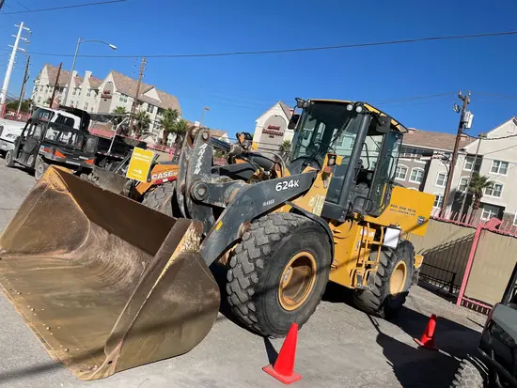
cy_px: 194
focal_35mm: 26
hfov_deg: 67.3
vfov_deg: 53.1
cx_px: 258
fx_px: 388
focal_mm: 4.2
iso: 50
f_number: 1.6
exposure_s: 1/6897
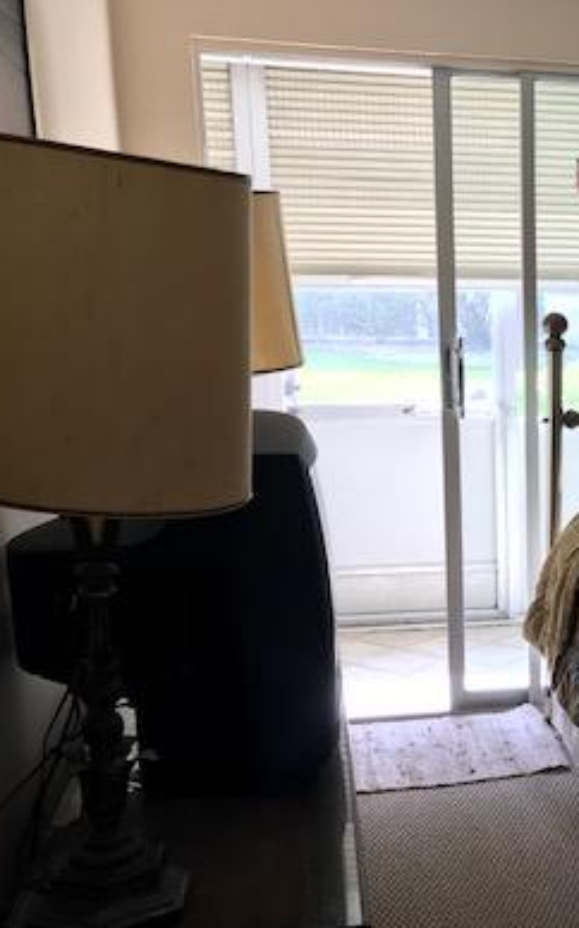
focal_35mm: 49
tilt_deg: -13.1
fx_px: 1239
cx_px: 739
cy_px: 569
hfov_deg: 23.5
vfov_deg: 40.8
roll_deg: -2.2
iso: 32
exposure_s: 1/60
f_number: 1.8
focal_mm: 3.99
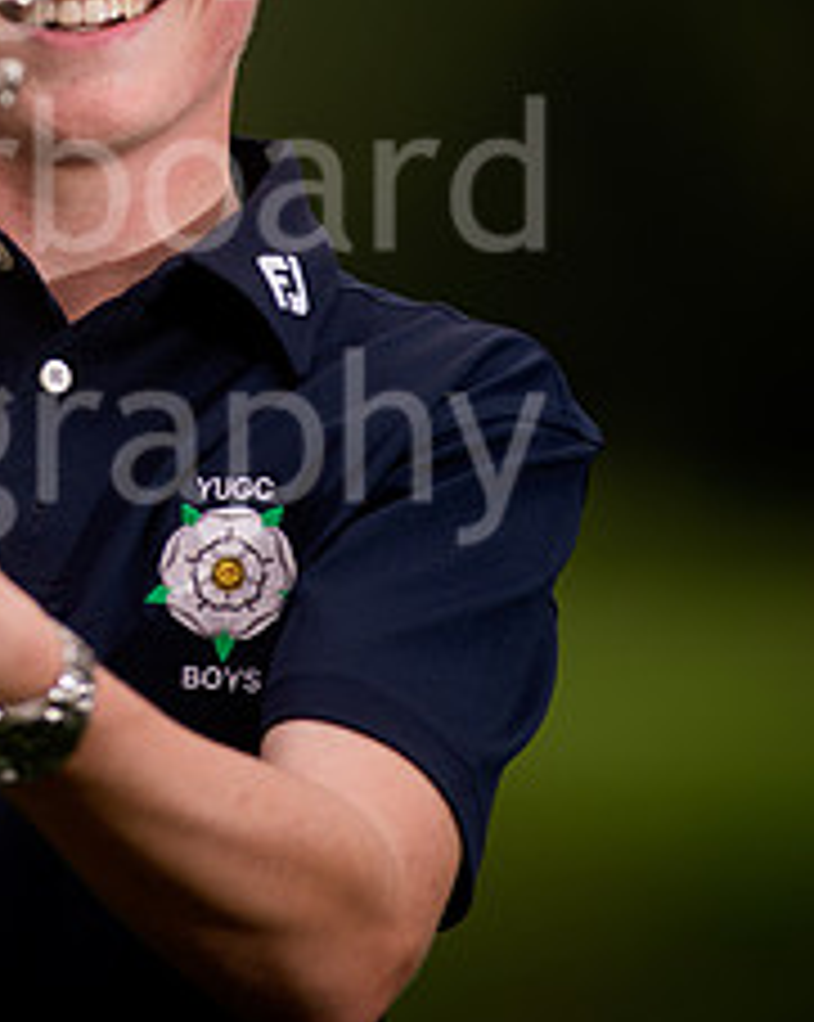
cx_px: -27
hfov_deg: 2.1
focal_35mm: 721
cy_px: 218
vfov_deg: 2.7
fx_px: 21756
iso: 160
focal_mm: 300
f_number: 4
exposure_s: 1/250
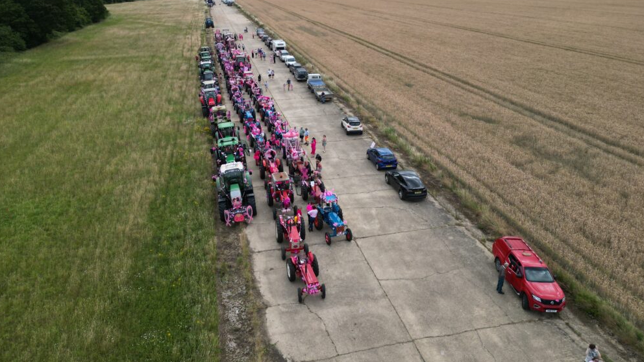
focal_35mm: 27
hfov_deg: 69.9
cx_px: 316
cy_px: 136
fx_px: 461
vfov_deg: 42.6
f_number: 1.7
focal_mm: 6.72
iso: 140
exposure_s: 1/2000
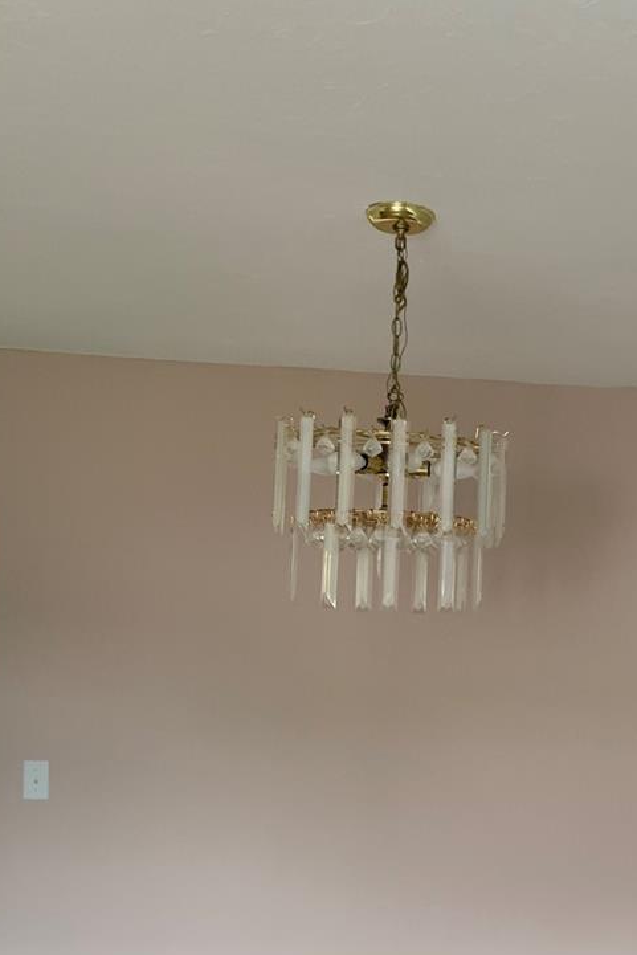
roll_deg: -1.0
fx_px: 1194
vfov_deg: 42.8
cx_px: 433
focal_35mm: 45
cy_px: 665
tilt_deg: -1.4
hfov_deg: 29.6
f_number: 1.8
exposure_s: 1/60
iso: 100
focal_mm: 4.25
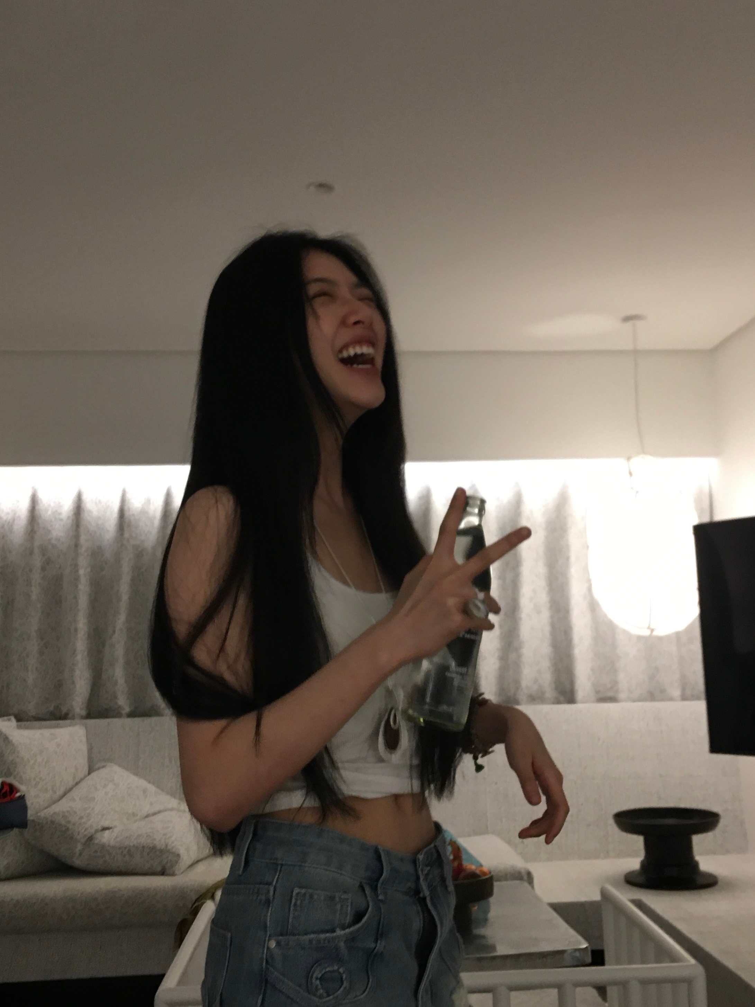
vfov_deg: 61.7
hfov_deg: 48.2
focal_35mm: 29
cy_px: 504
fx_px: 843
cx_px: 378
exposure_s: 1/17
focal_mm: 4.15
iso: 80
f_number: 2.2
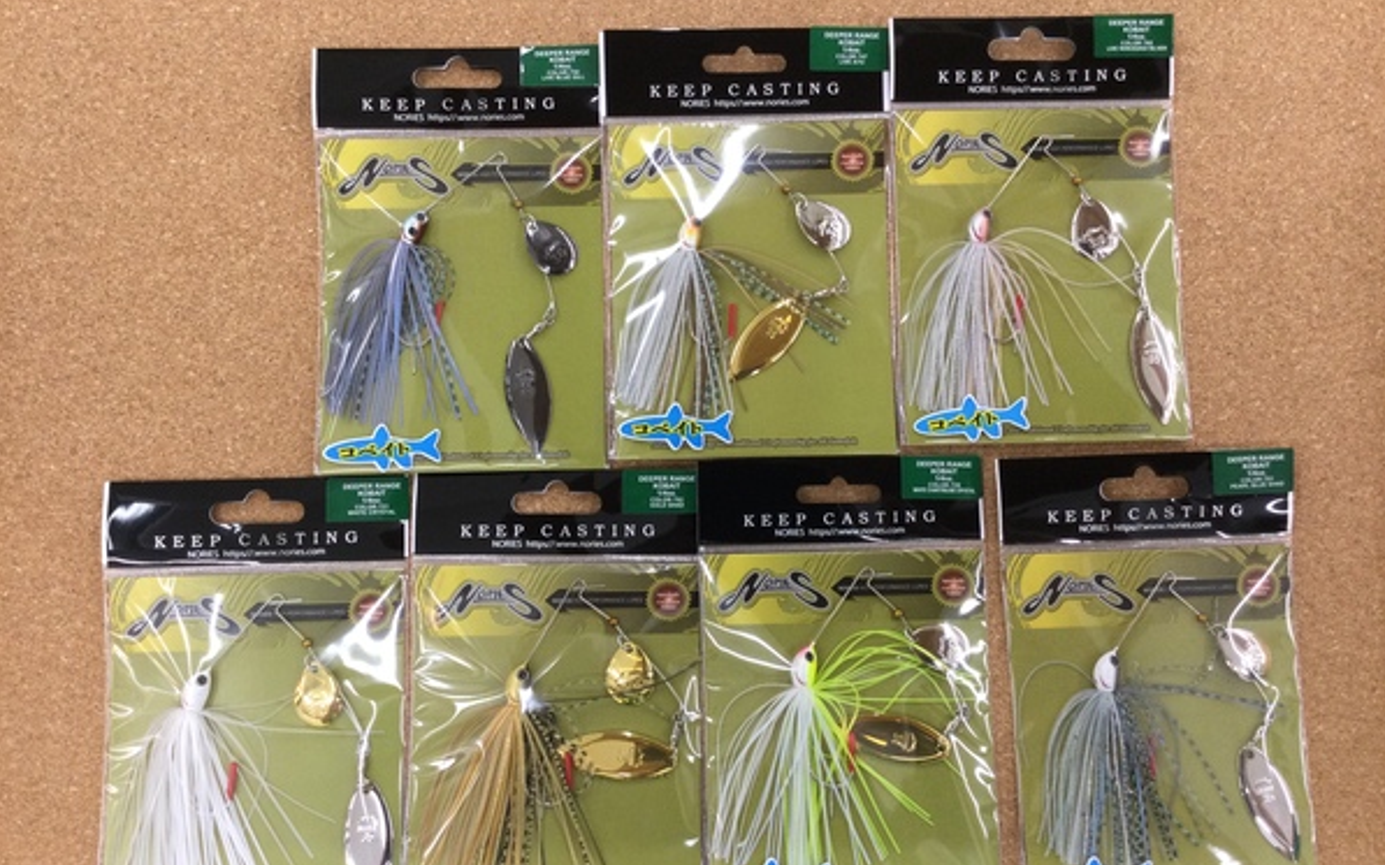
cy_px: 459
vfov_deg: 38.3
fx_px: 1245
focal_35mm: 33
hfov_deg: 58.1
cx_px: 691
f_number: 2.4
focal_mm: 3.3
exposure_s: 1/30
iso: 64
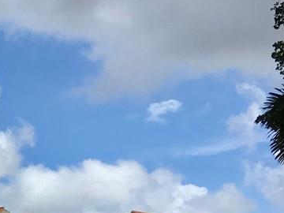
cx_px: -307
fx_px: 1058
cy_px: 331
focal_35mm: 129
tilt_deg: +1.4
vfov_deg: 11.0
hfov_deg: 13.0
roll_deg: +0.8
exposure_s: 1/1748
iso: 25
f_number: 2.2
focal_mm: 4.15
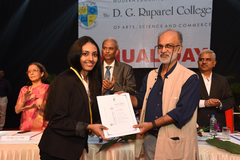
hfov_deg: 48.4
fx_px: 267
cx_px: 120
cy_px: 80
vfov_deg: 33.4
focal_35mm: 40
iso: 640
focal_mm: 40
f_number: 5.6
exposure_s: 1/125
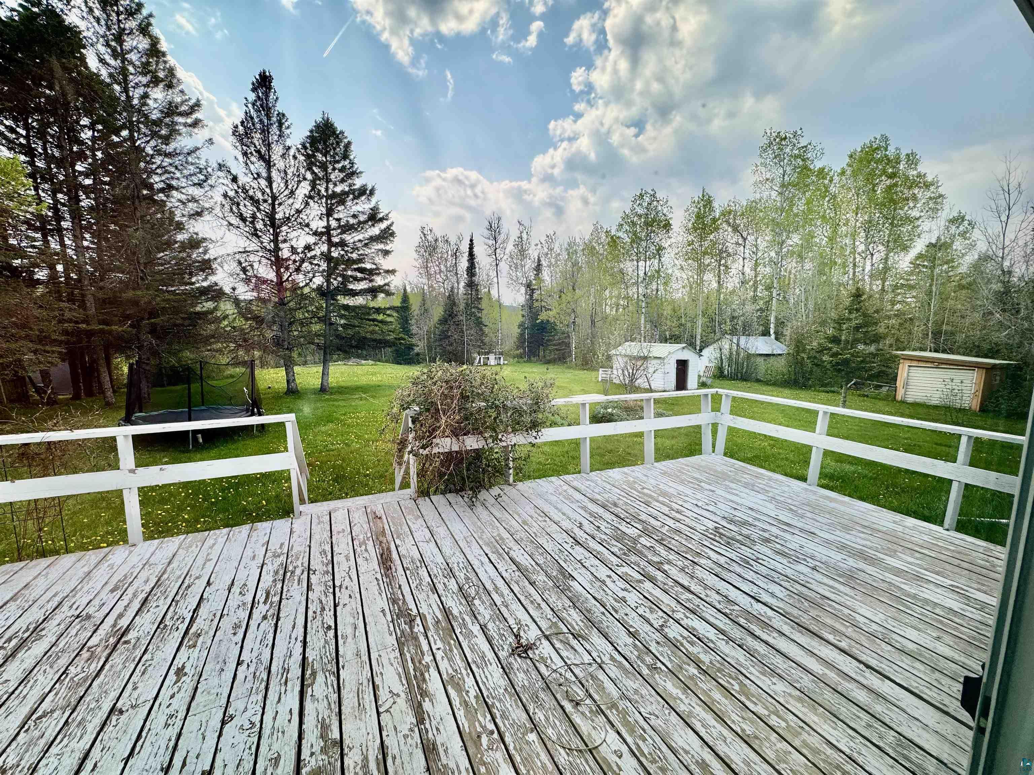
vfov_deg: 85.7
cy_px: 388
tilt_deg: -8.0
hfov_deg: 102.1
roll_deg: -1.1
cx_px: 517
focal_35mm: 14
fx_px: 418
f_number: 2.2
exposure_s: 1/518
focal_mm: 2.22
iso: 40
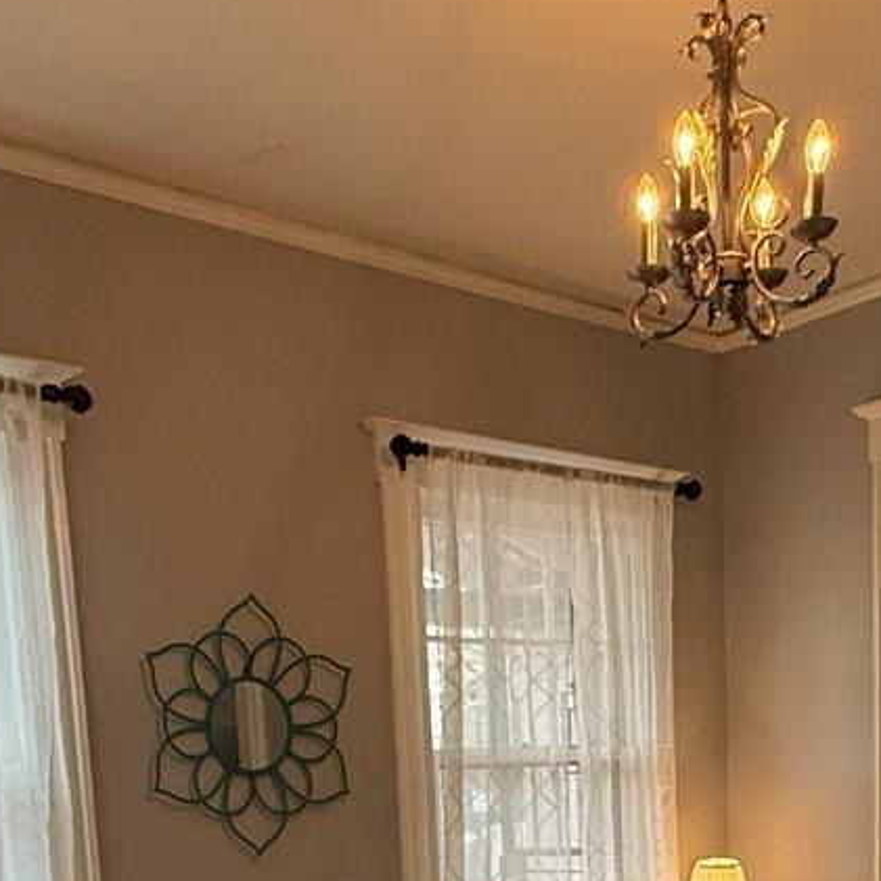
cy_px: 990
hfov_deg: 35.8
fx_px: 1353
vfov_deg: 31.6
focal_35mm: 47
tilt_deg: -11.1
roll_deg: +1.7
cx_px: 573
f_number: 2.2
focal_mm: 2.22
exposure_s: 1/120
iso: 250
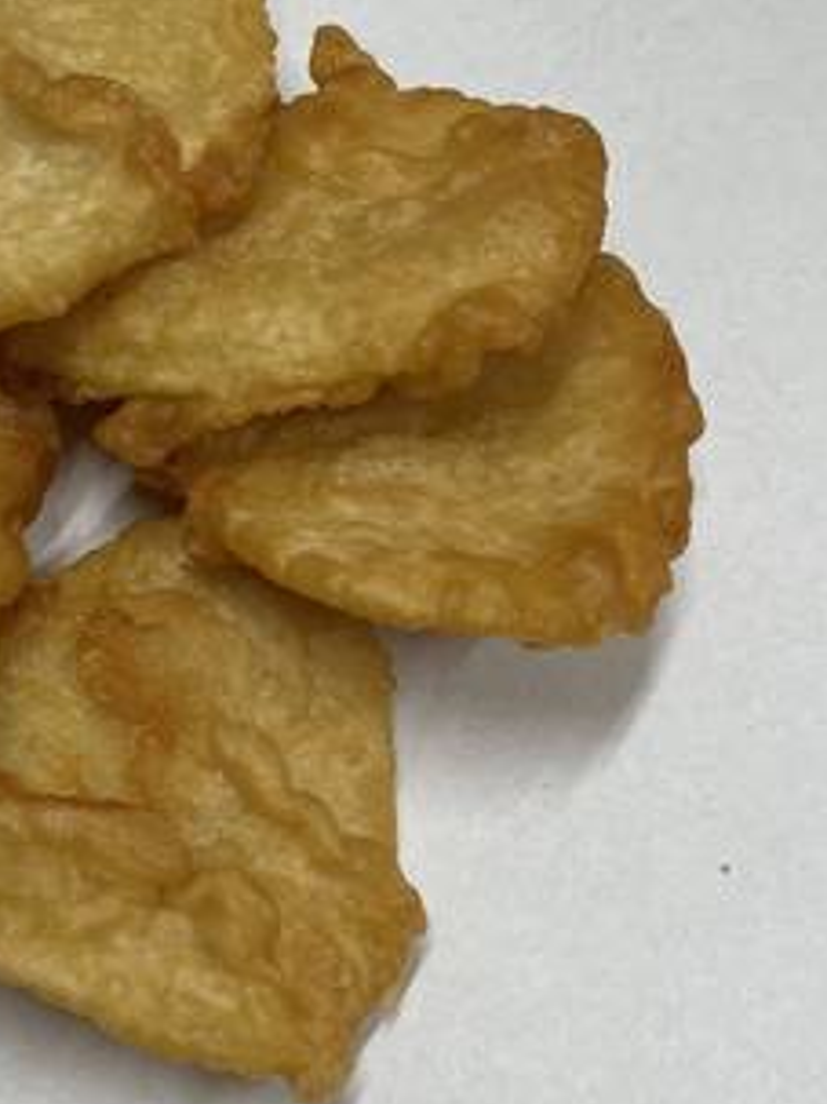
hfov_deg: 22.7
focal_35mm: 63
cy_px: 457
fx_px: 2008
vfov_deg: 30.7
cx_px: 87
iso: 64
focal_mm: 5.1
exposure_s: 1/100
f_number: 1.6
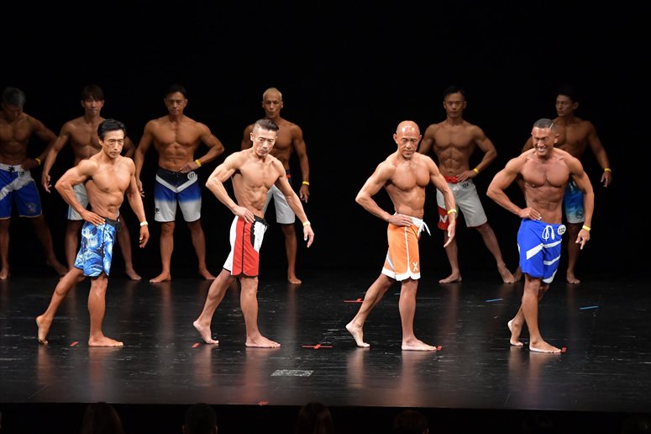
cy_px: 217
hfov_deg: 11.8
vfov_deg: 7.9
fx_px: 3145
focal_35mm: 174
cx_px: 326
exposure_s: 1/400
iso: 3200
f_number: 5.6
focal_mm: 116
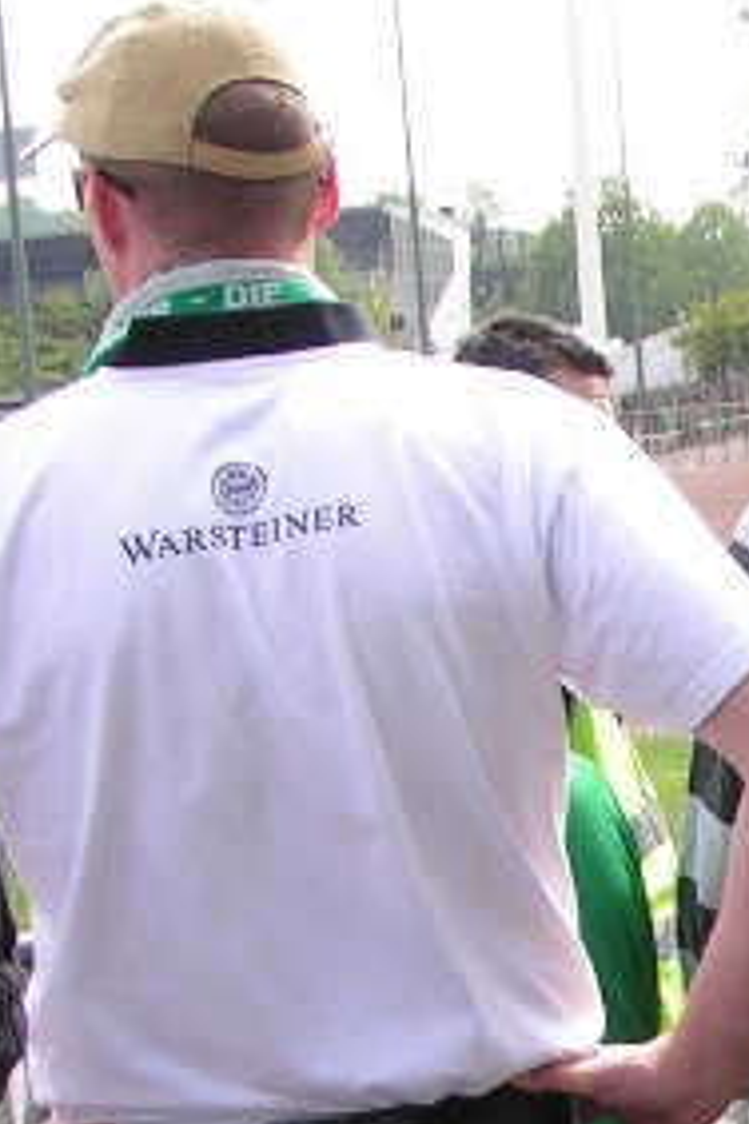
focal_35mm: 112
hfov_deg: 11.9
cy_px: 1020
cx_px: 976
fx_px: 3495
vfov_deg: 18.0
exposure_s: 1/200
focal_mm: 5.8
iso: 50
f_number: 5
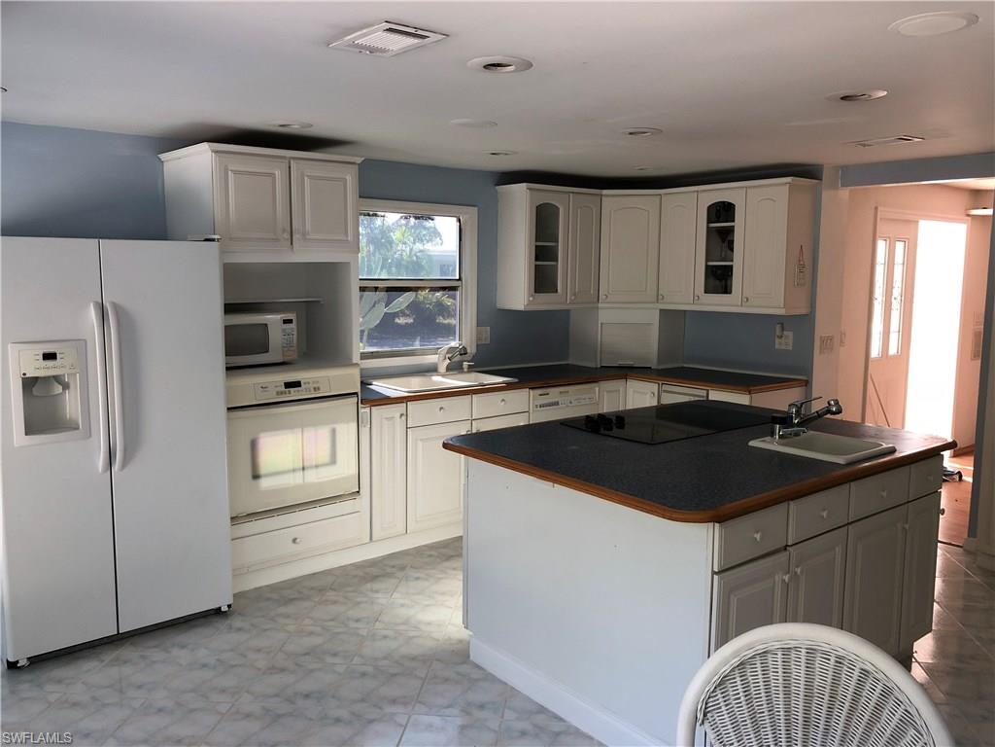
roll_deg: -0.8
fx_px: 805
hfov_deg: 63.4
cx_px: 498
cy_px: 374
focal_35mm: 28
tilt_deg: -6.3
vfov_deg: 49.7
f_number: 1.8
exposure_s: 1/40
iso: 25
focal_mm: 4
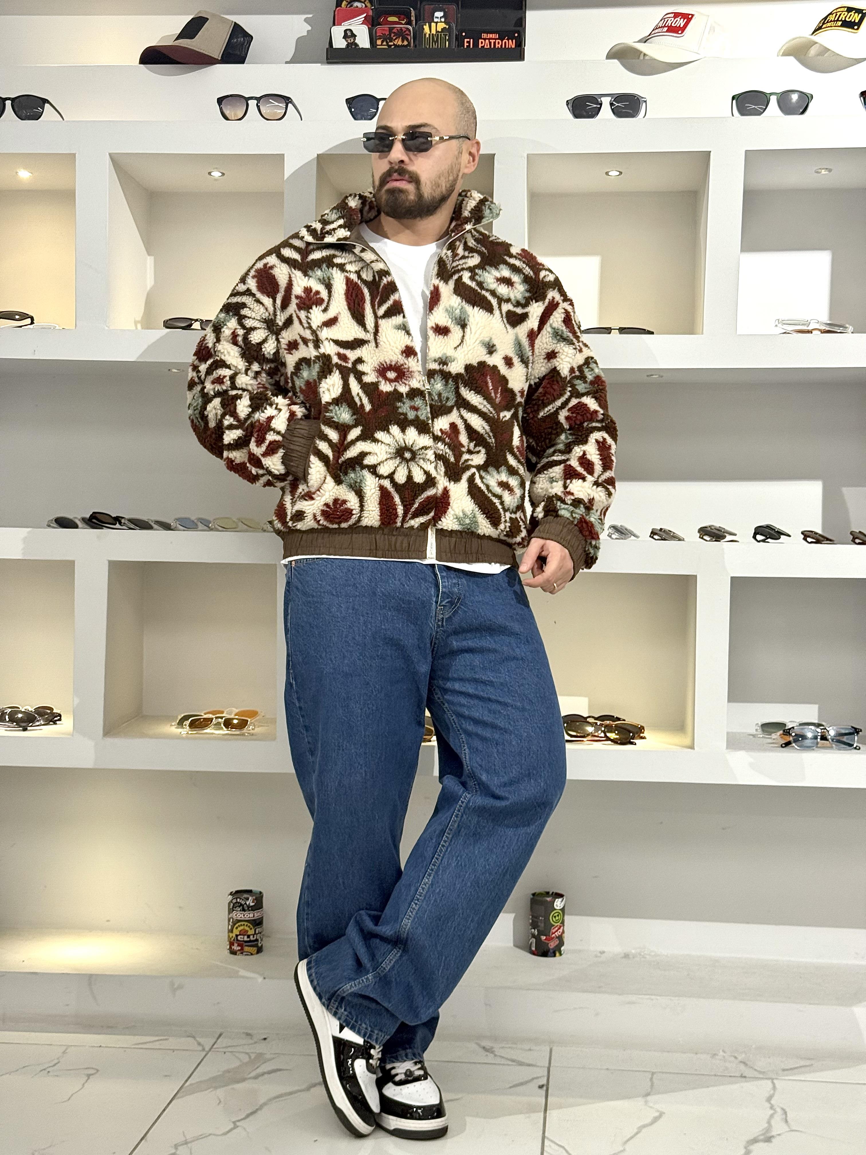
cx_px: 433
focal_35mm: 48
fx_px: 1601
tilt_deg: -0.8
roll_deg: -1.4
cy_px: 578
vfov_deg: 39.7
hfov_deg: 30.3
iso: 100
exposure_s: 1/100
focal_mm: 6.76
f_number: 1.78
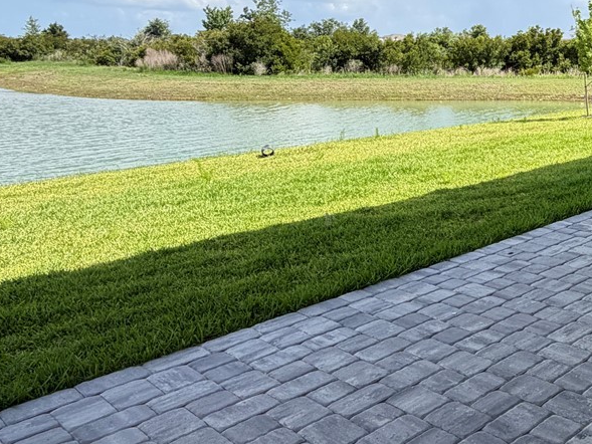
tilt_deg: -5.3
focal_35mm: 38
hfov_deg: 40.8
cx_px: 629
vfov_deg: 36.9
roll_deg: -0.3
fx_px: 650
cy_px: 116
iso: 40
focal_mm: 2.22
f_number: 2.2
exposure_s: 1/770
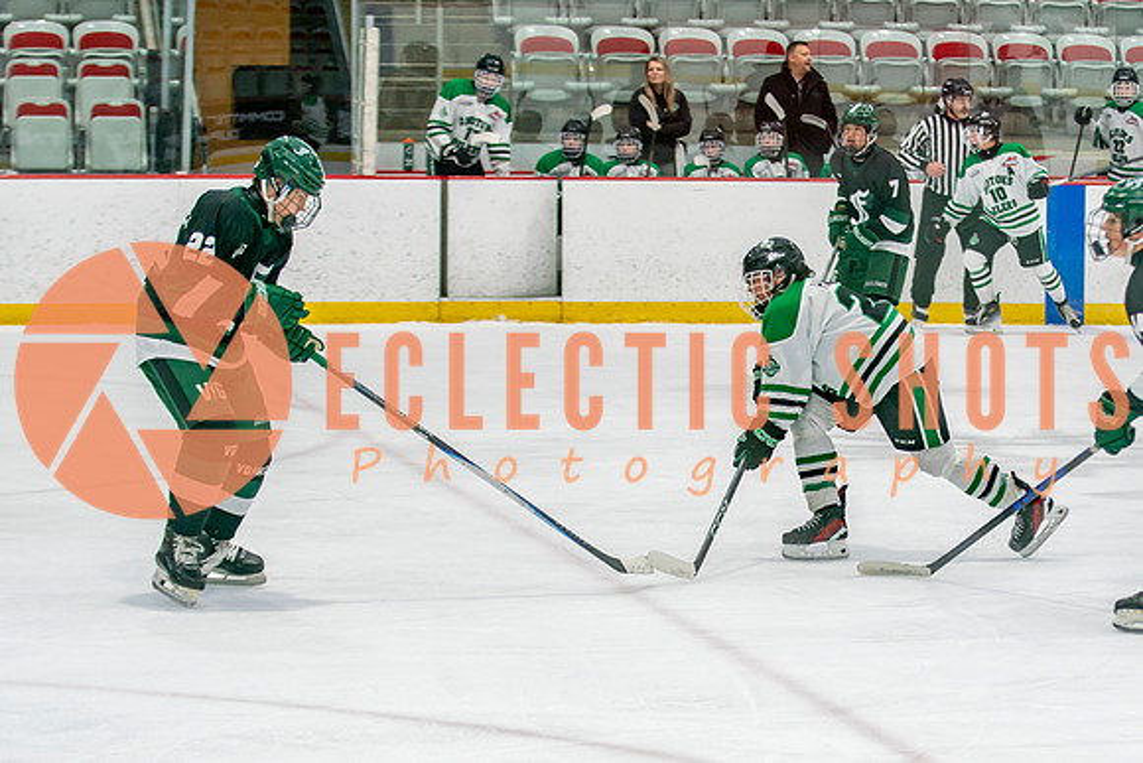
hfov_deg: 16.1
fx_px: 4034
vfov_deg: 10.8
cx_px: 742
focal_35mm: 127
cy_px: 422
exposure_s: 1/640
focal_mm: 70
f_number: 3.2
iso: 500
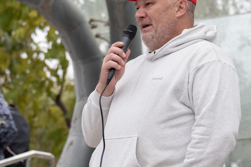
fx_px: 1792
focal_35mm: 257
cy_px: 12
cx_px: 133
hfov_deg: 8.0
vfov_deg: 5.3
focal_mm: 91
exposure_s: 1/1600
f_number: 5
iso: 1250
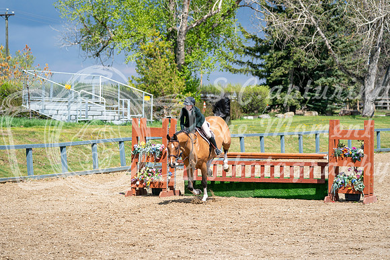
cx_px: 195
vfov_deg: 8.7
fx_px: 1712
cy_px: 130
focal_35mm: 158
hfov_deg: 13.0
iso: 250
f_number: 5.6
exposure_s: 1/1250
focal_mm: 158
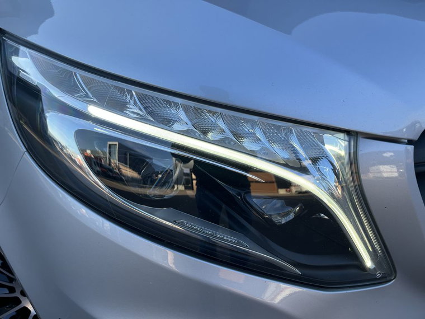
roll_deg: +0.9
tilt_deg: -25.1
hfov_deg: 67.3
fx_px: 319
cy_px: 160
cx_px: 212
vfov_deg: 53.1
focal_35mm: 26
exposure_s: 1/766
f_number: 1.6
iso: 50
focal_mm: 5.1
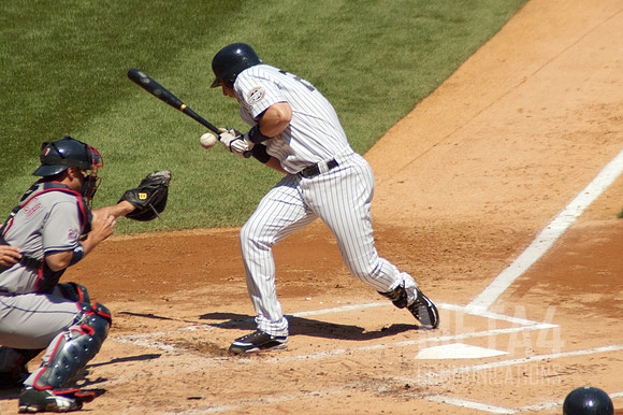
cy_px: 202
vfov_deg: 2.6
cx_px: 365
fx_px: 9126
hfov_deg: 3.9
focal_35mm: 528
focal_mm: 300
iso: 640
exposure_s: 1/3200
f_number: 7.1
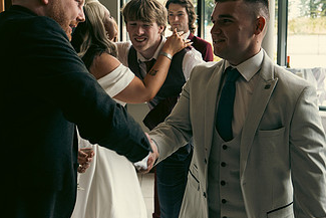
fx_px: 453
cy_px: 90
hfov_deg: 39.6
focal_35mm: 50
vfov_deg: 27.0
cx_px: 176
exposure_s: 1/160
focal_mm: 28
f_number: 3.5
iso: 320
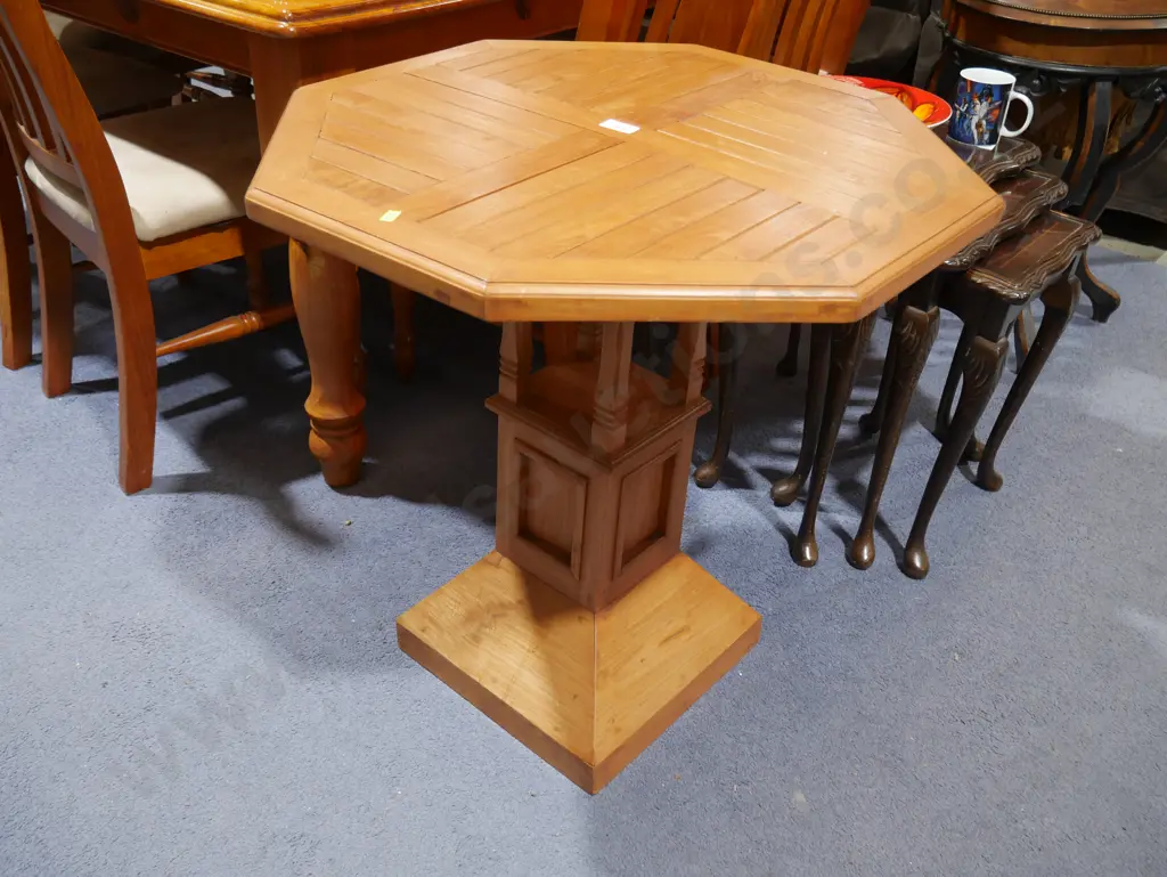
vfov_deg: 44.2
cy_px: 438
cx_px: 584
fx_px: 1079
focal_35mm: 32
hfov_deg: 56.8
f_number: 3.6
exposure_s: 1/60
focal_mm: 16
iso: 500
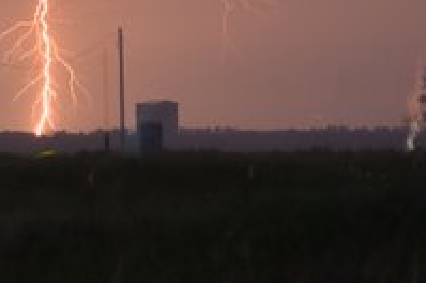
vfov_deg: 7.2
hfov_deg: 10.8
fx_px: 2242
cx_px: 81
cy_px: -5
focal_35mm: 190
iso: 640
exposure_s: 3
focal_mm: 35
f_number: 3.5
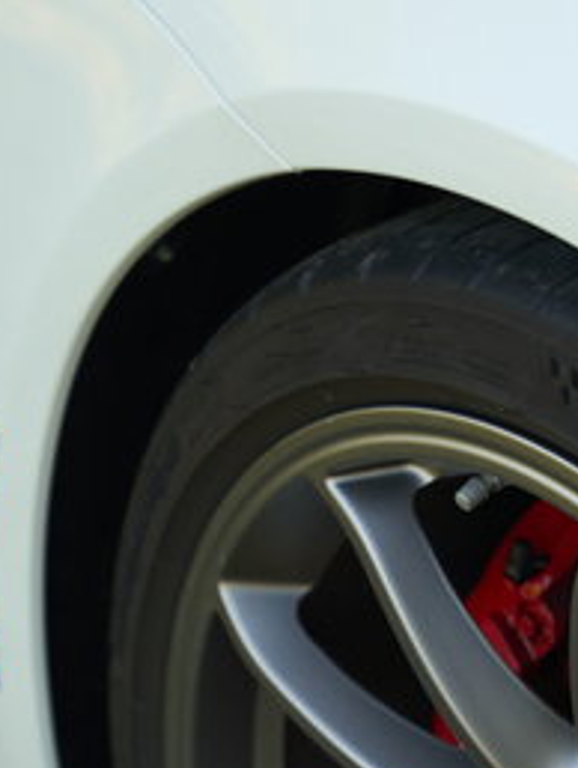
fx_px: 4445
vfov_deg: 9.8
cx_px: 454
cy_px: 643
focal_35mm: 200
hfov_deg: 7.4
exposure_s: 1/200
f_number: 2.8
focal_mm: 70
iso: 250
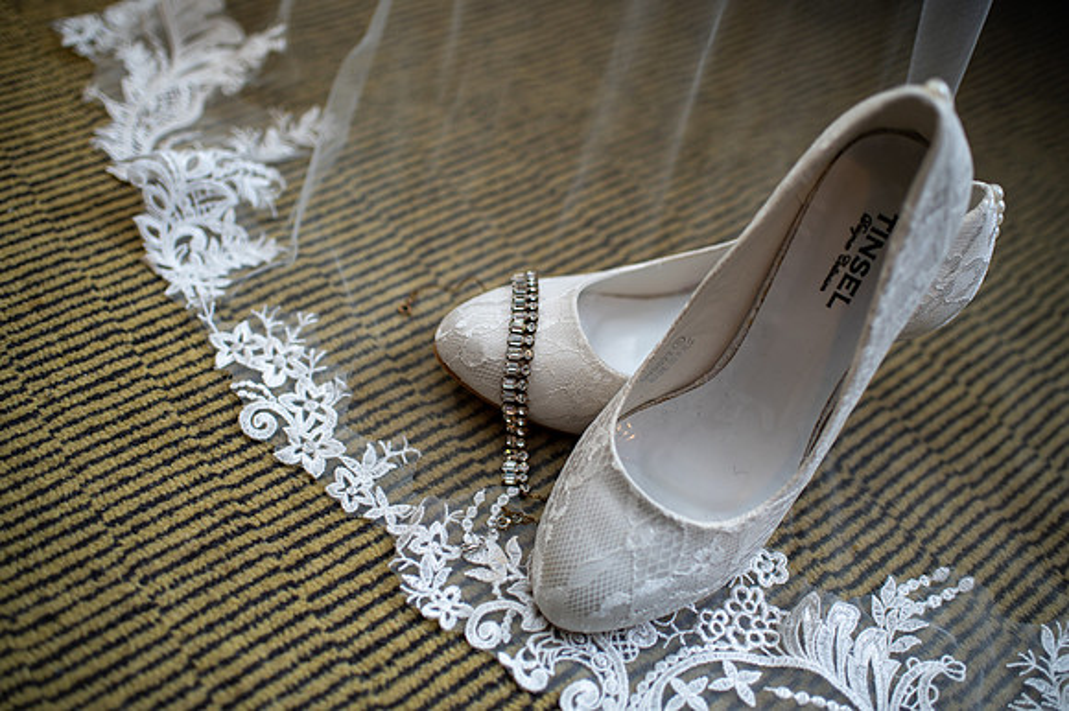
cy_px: 356
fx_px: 1039
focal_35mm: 35
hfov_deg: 54.5
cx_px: 534
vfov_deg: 37.8
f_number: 2.2
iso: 100
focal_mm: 35
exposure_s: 1/100
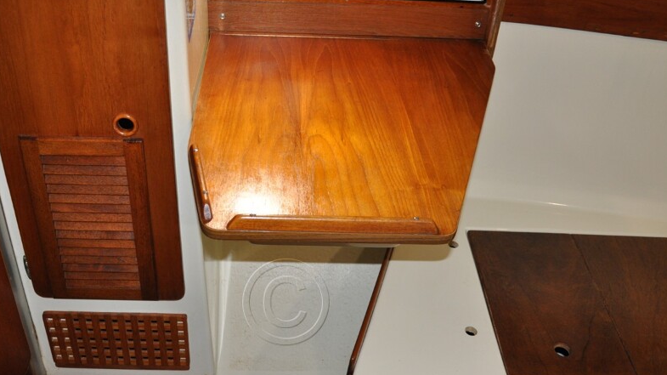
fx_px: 637
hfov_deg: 55.1
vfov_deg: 32.8
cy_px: 171
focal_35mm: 36
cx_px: 286
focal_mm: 18
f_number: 3.5
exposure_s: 1/60
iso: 800
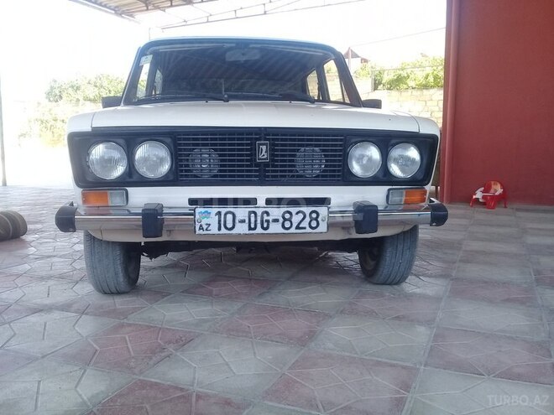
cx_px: 277
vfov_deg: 45.4
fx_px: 496
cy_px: 208
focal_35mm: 31
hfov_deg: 58.4
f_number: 2.2
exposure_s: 1/122
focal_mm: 3.3
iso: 50
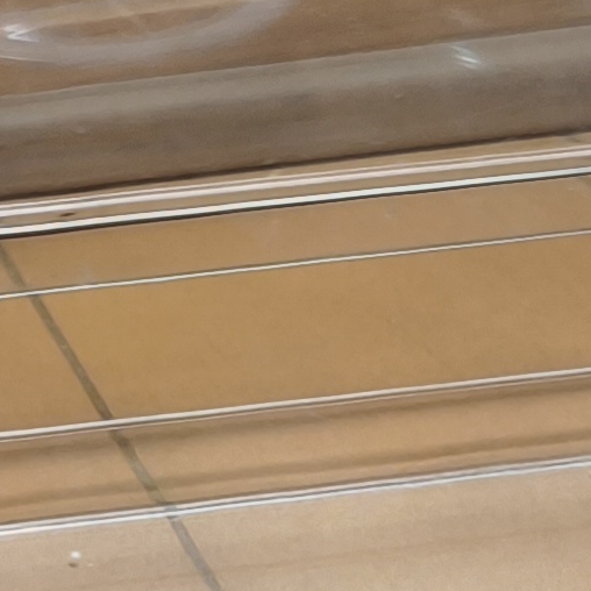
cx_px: 221
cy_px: 508
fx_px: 3168
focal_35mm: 164
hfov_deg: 10.7
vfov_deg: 10.6
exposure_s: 1/50
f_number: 1.7
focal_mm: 5.35
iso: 400
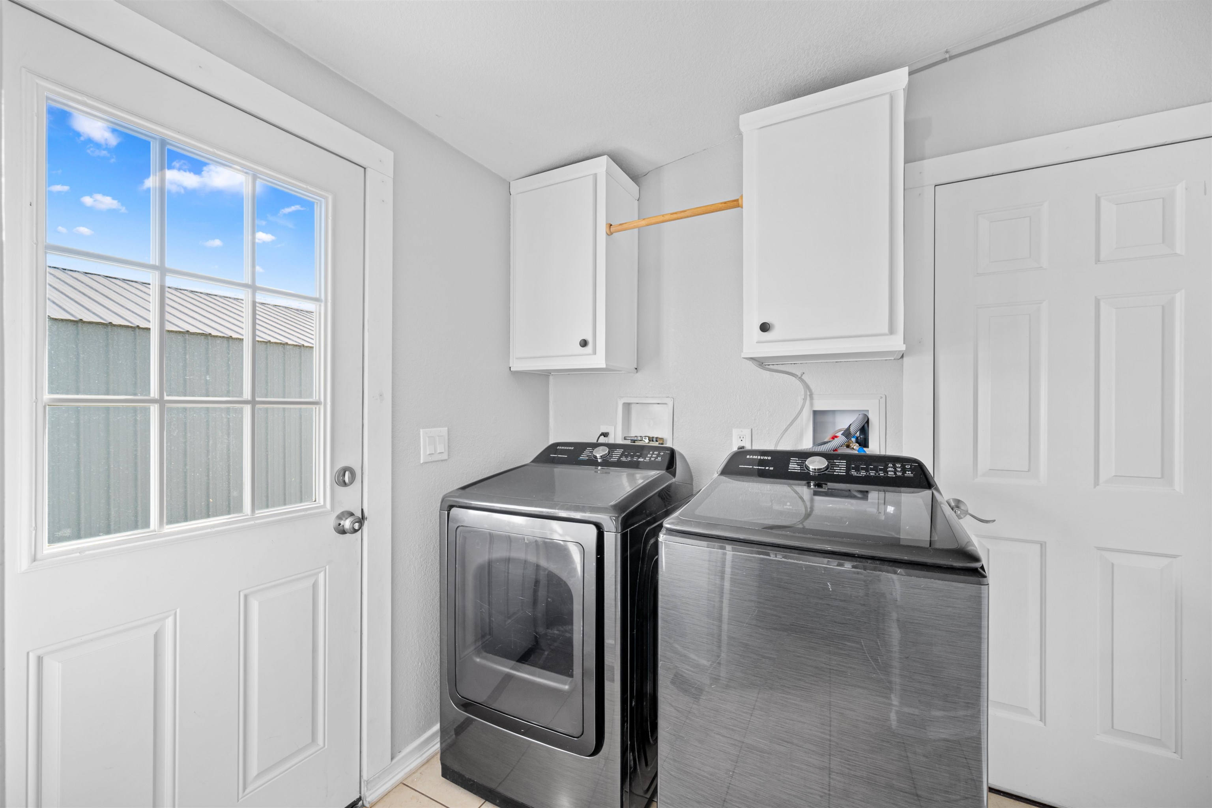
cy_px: 404
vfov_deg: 81.2
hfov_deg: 104.3
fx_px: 471
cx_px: 606
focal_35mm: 14
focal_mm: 14
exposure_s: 1/2
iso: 100
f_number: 8
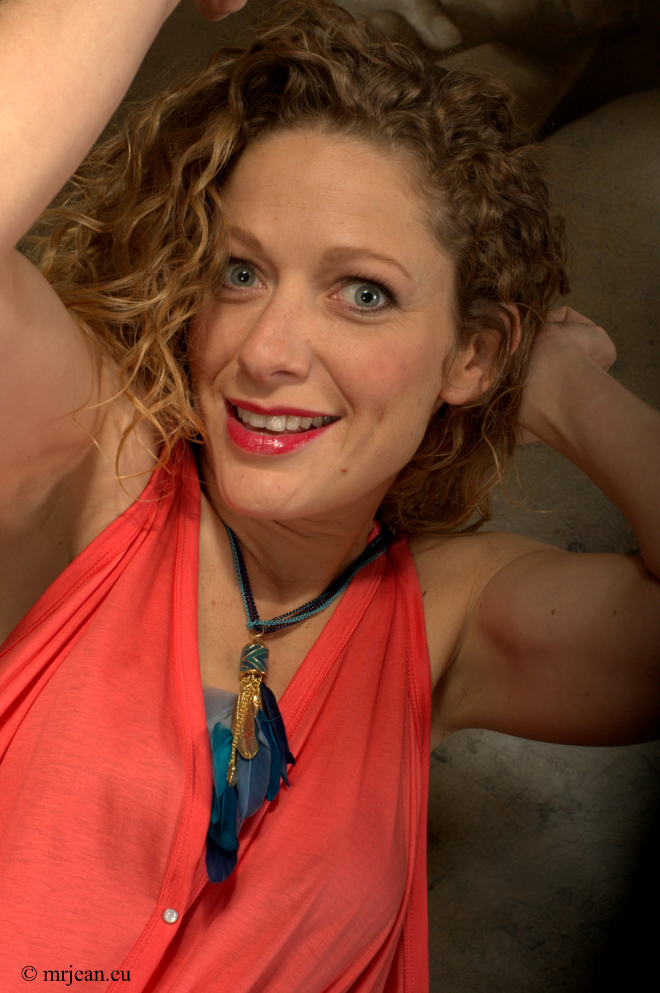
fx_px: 1378
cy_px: 496
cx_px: 330
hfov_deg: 26.9
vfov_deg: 39.6
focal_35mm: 50
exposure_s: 1/250
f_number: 13
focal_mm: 50
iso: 200
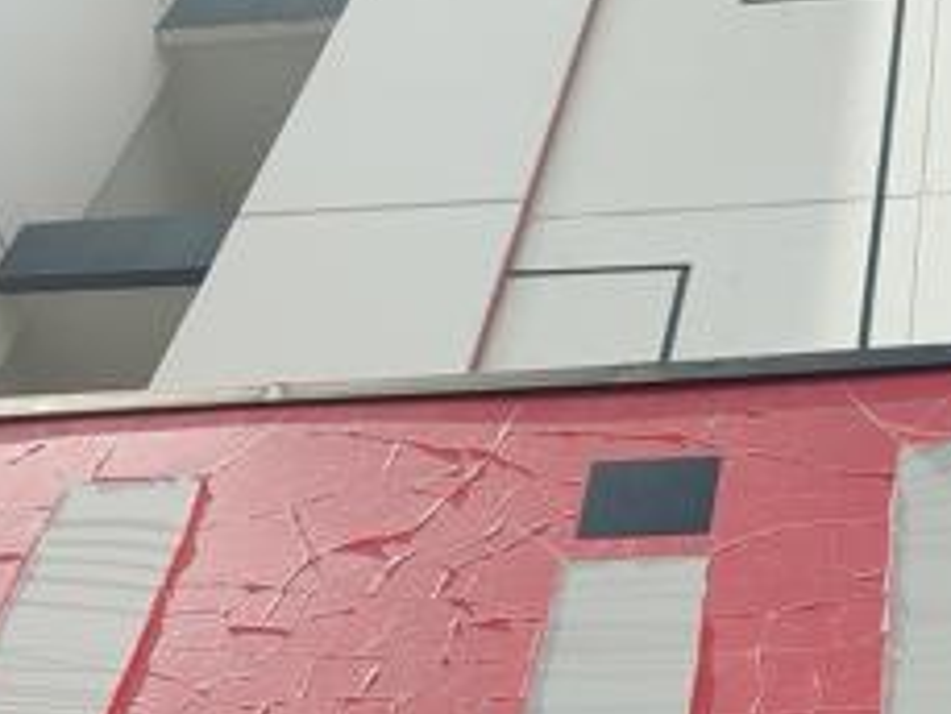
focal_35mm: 72
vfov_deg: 19.3
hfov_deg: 26.4
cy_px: 861
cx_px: 789
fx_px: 1979
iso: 50
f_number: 1.79
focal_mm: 4.71
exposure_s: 1/1248
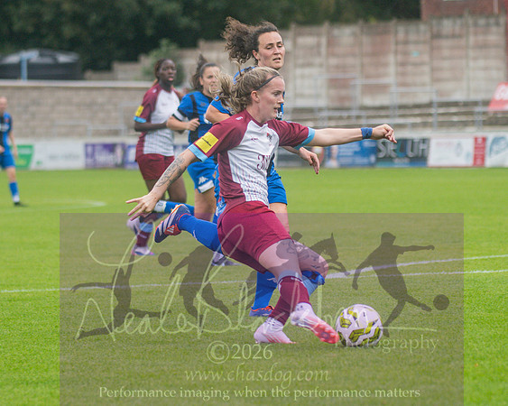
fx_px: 4031
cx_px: 270
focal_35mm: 268
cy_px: 231
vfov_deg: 5.8
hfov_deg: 7.2
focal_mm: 120
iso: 320
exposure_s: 1/1000
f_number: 4
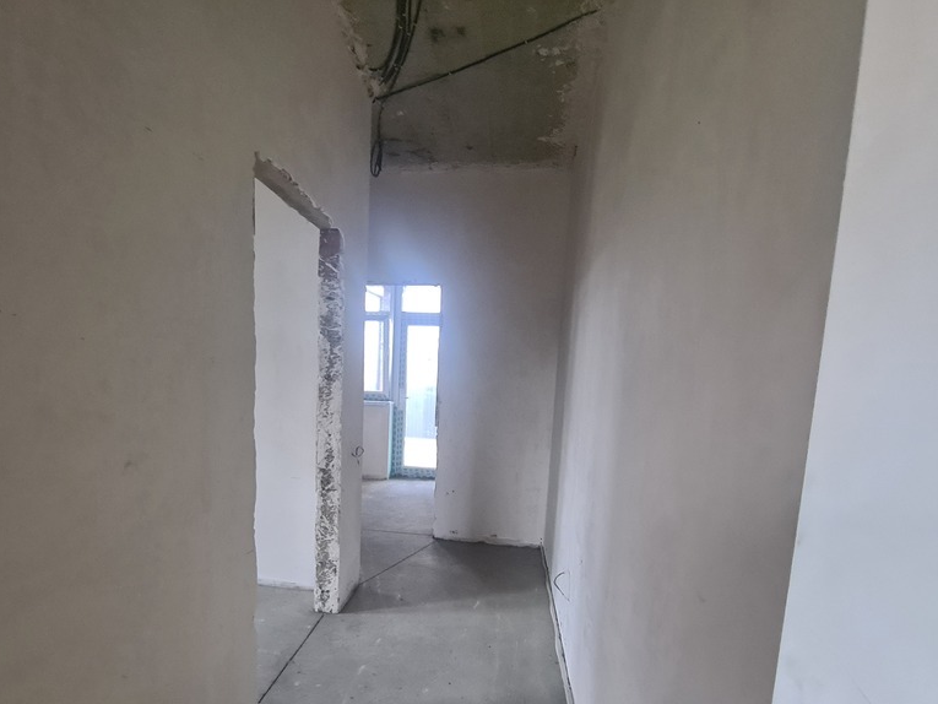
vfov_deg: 73.5
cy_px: 438
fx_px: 461
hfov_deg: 90.7
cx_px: 423
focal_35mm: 17
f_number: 2.2
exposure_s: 1/50
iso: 400
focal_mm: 2.2
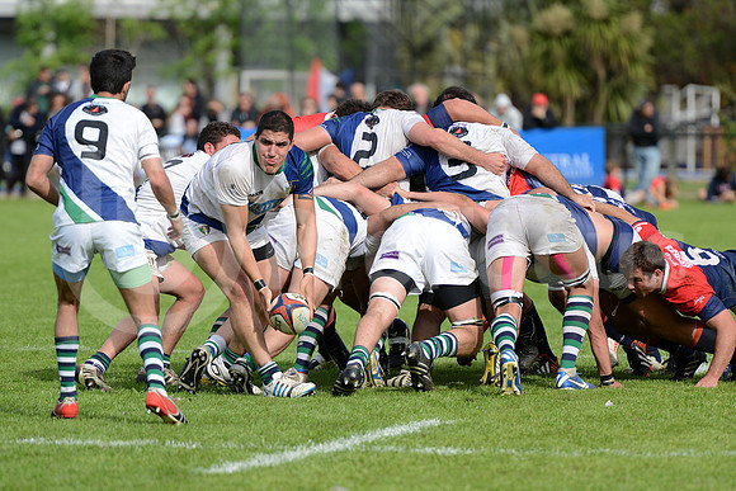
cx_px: 368
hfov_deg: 7.6
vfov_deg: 5.1
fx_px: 5521
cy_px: 246
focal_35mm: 270
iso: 400
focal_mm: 270
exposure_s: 1/1250
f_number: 4
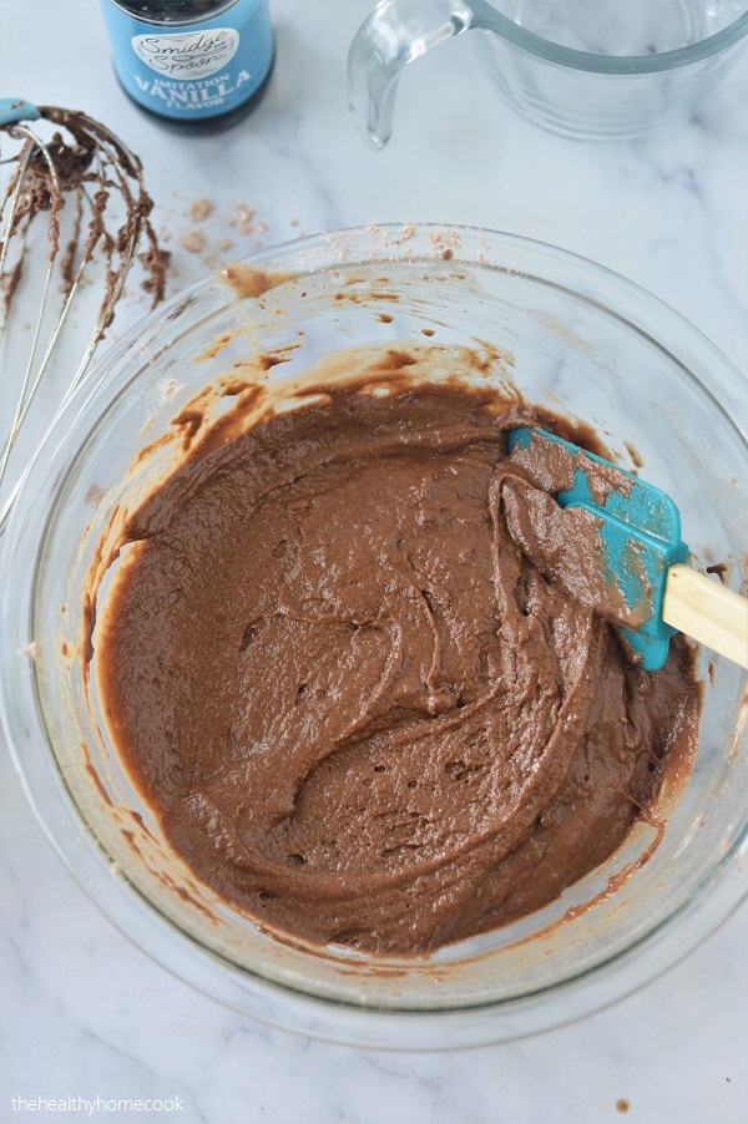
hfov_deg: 18.2
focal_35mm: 75
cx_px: 374
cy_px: 562
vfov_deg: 27.0
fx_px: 2341
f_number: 2.8
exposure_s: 1/500
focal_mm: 50
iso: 1400
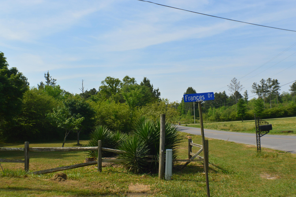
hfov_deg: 42.4
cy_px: 98
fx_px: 382
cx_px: 148
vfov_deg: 28.9
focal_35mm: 46
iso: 400
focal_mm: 31
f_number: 11
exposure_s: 1/500
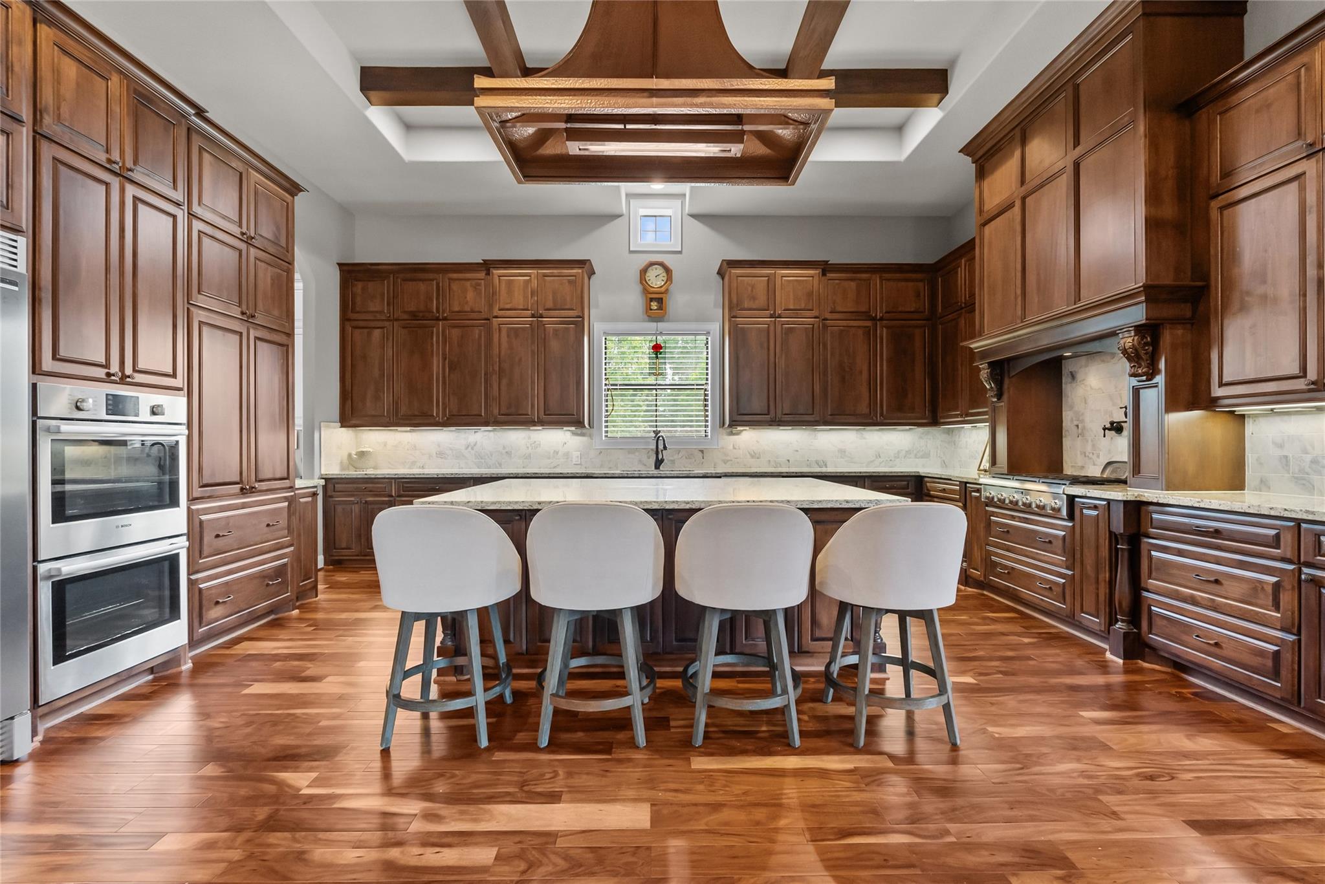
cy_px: 442
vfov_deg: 73.8
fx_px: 589
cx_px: 662
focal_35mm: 16
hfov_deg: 96.7
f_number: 8
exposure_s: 1/10
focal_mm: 16
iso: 1000
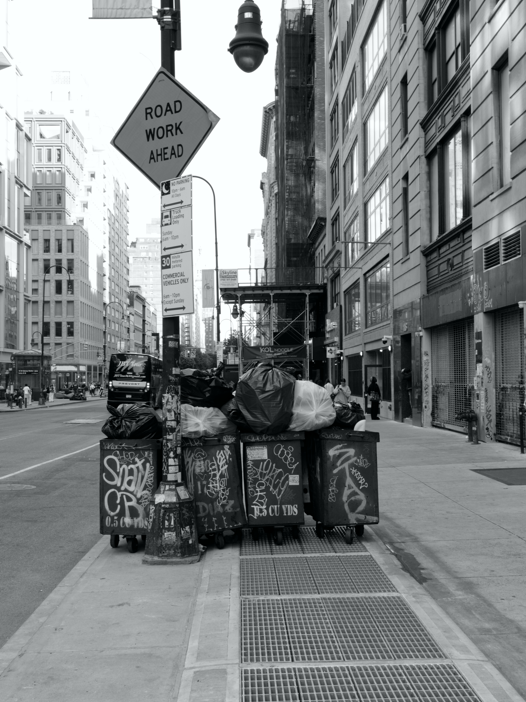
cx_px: 252
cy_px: 349
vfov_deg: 44.8
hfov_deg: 34.3
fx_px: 851
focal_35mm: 42
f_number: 9
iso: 400
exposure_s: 1/60
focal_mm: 20
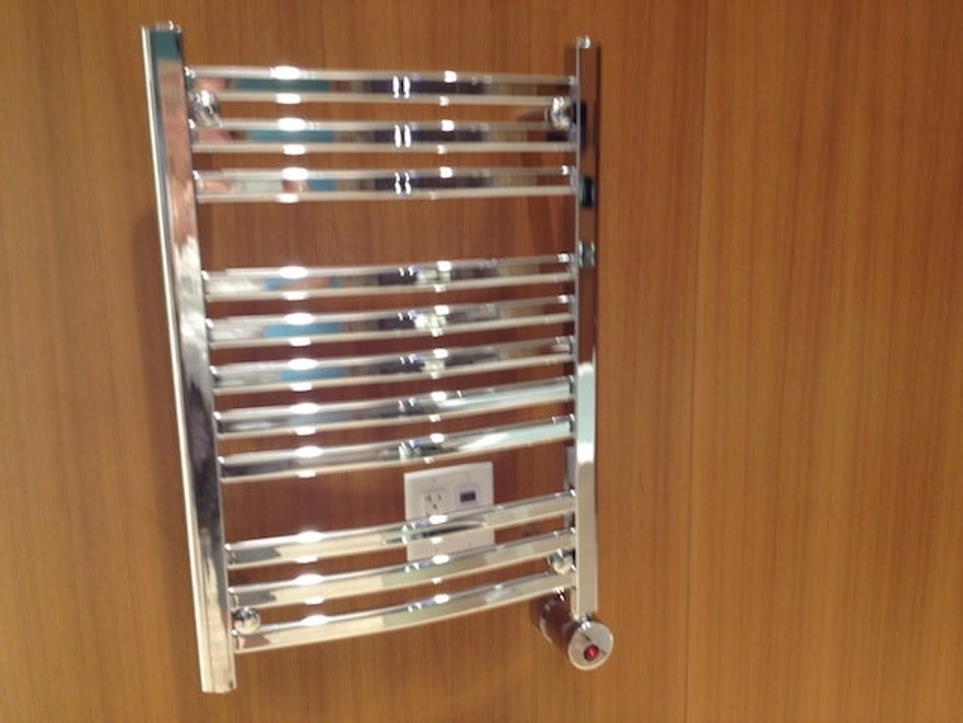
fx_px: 974
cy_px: 362
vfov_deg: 40.7
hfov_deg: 52.6
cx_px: 482
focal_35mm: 35
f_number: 2.4
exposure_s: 1/20
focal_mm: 4.28
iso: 64
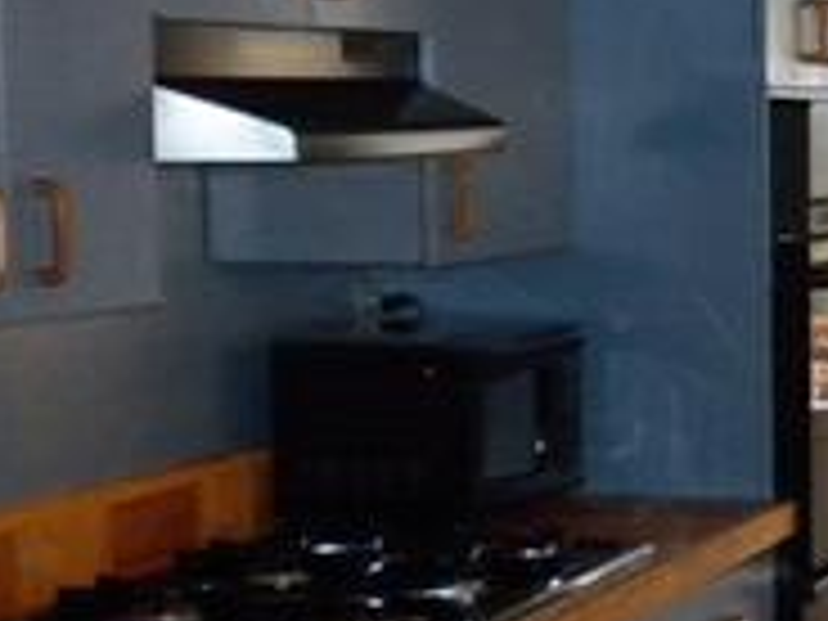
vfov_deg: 11.5
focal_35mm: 129
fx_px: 3086
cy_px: 405
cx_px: 1030
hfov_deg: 14.7
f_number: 3.5
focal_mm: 6.6
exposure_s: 1/73.8
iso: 400
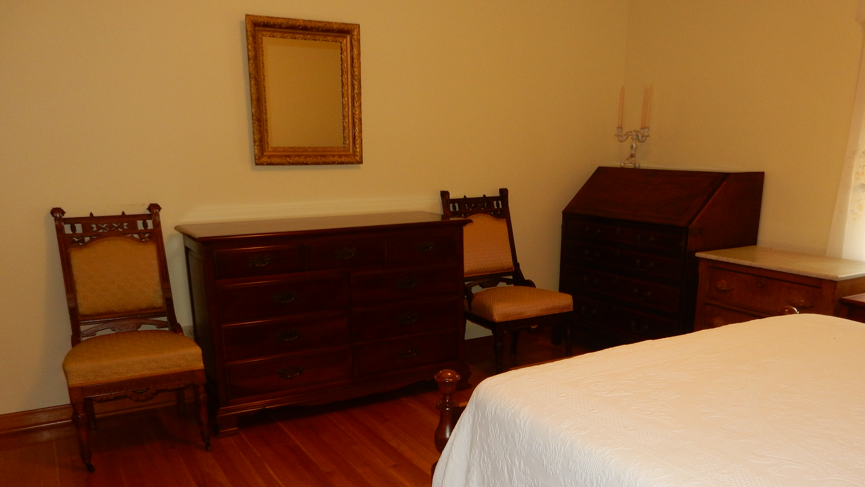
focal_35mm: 31
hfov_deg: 62.6
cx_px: 456
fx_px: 711
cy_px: 357
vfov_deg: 37.0
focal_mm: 4.5
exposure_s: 1/30
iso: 200
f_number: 3.7
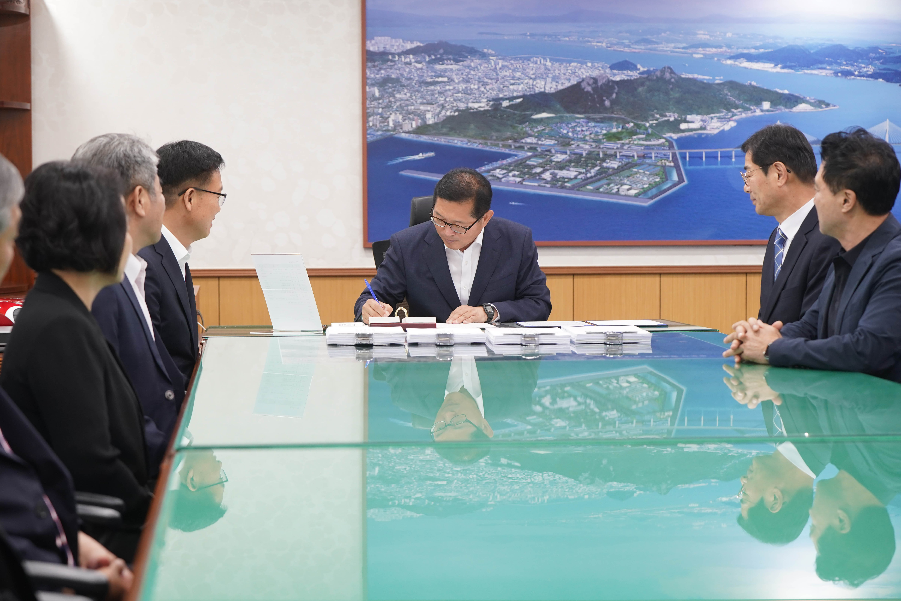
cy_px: 300
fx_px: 1752
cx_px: 450
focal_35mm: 70
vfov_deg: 19.5
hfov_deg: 28.8
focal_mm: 70
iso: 1600
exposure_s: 1/160
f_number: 4
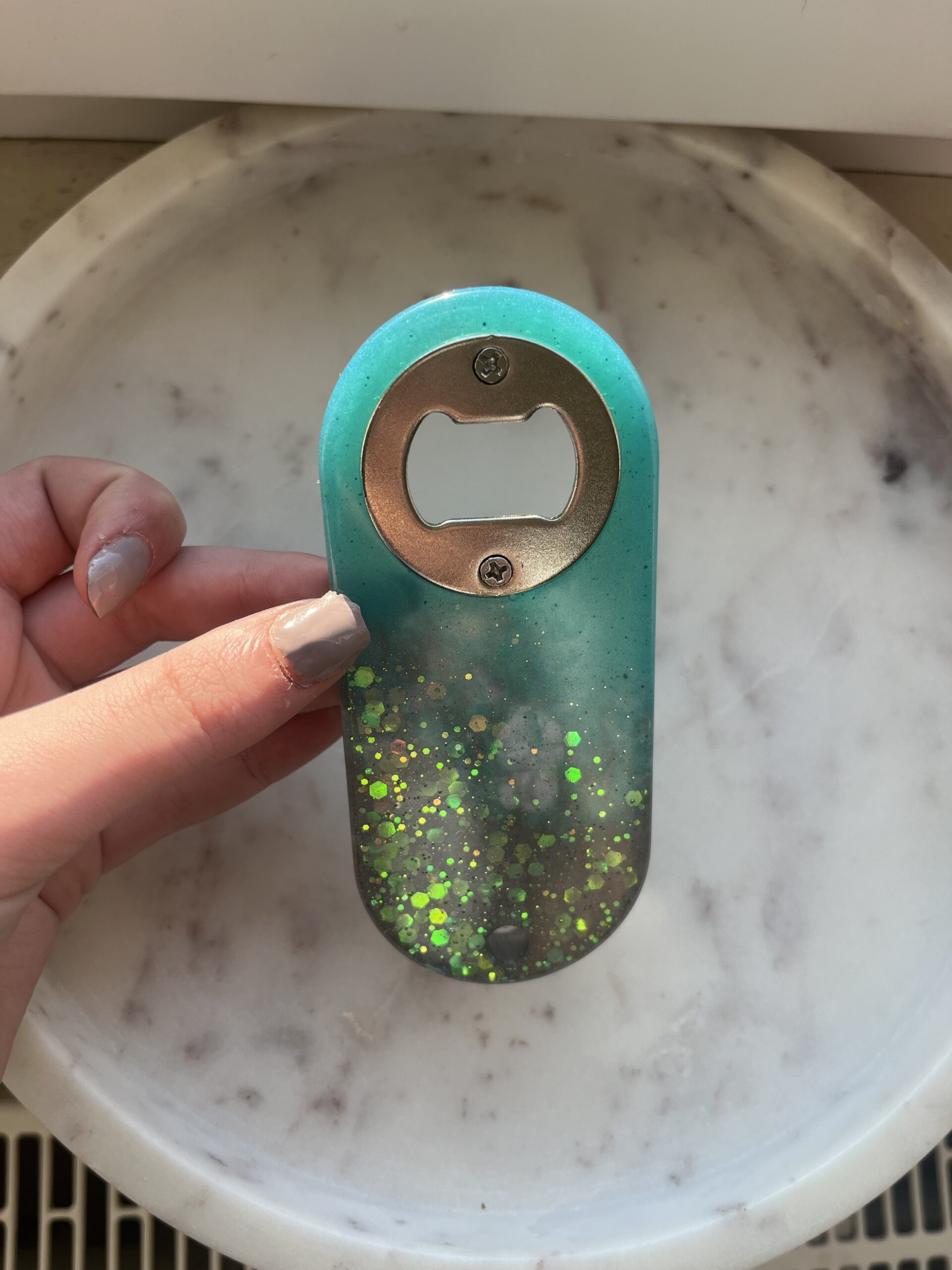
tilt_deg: -75.4
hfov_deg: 53.1
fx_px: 953
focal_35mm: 26
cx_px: 476
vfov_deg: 67.3
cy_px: 635
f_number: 1.6
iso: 50
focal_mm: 5.1
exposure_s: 1/642
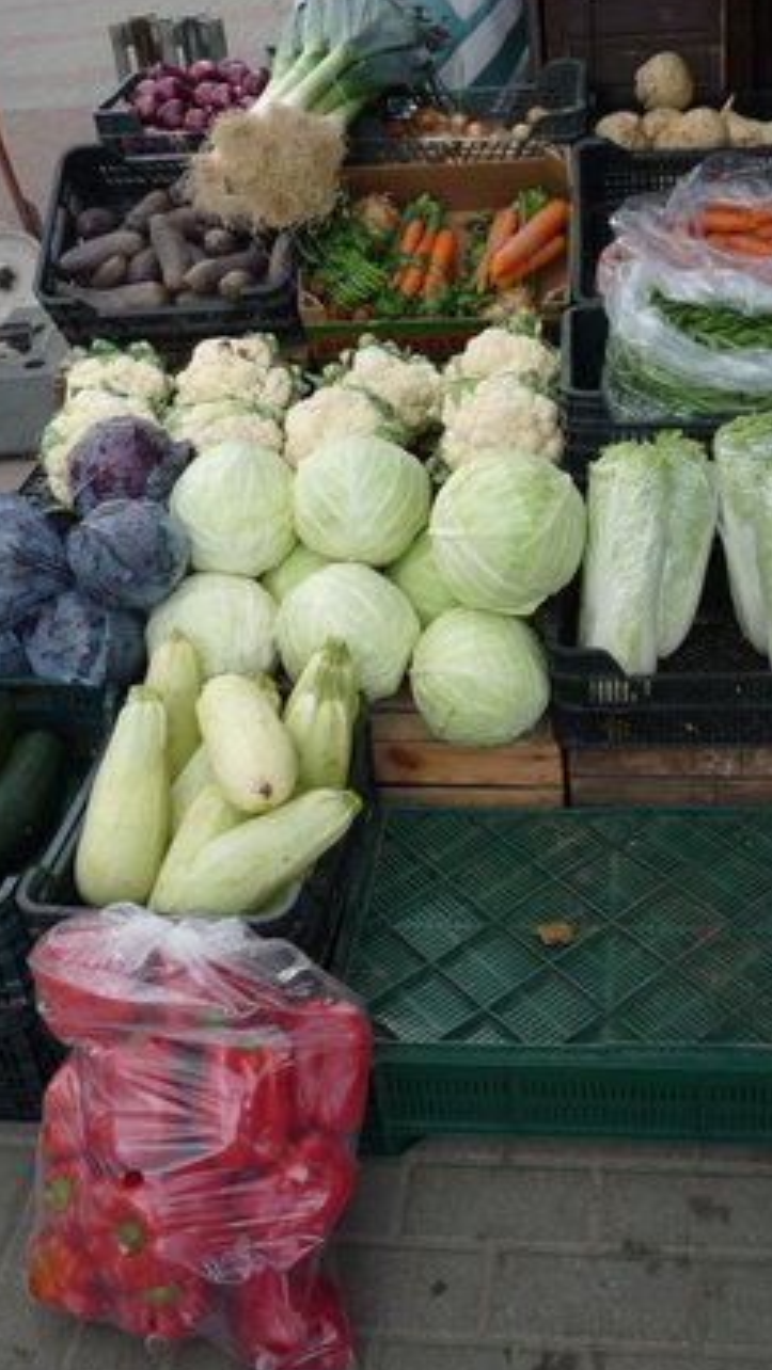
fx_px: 1527
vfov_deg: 48.2
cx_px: 471
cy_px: 579
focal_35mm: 42
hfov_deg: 28.3
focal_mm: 5.2
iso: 100
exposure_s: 1/320
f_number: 3.3
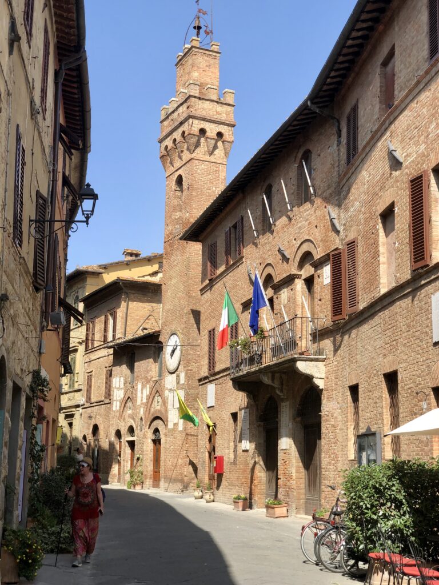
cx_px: 220
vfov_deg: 36.8
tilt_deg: +12.0
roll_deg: -0.8
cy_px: 292
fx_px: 879
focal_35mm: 52
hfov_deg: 28.0
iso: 16
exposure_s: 1/706
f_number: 2.4
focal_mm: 6
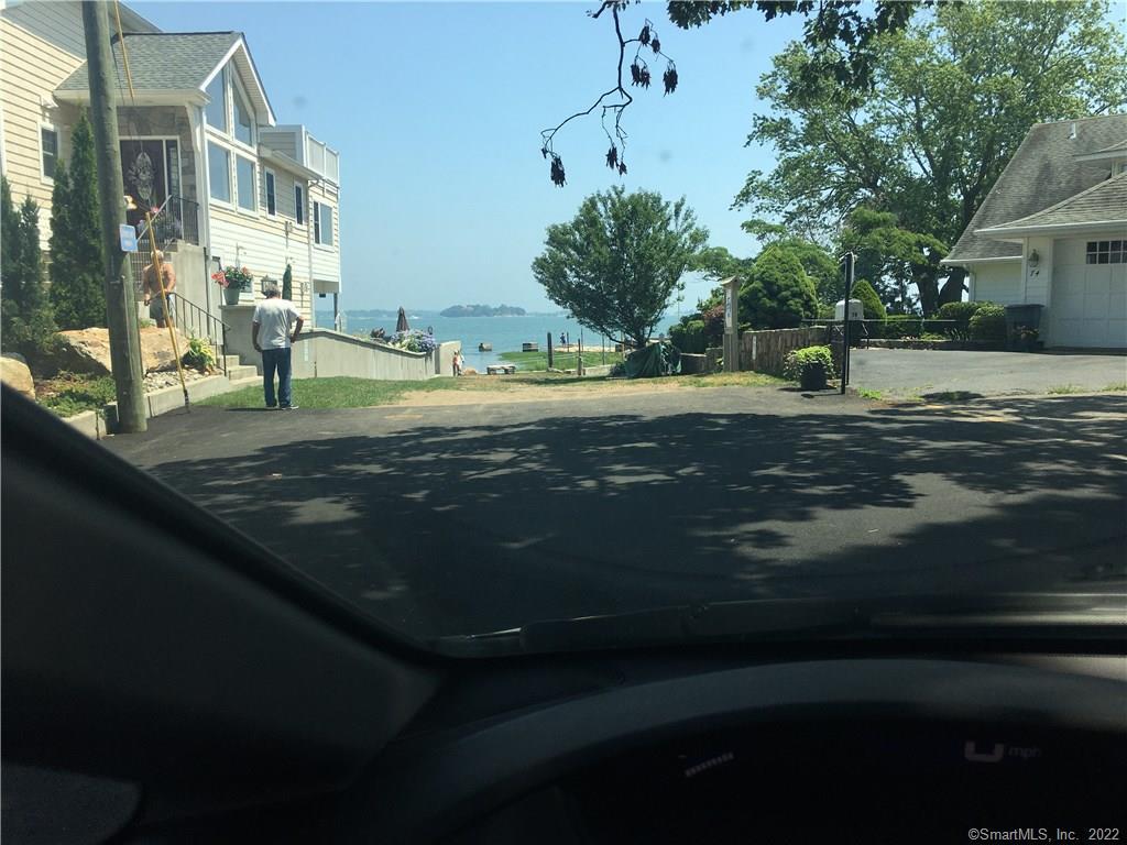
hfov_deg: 61.7
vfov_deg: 48.2
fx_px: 944
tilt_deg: -4.8
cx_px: 564
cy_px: 422
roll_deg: +0.8
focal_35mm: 29
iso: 25
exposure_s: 1/962
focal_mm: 4.15
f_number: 2.2
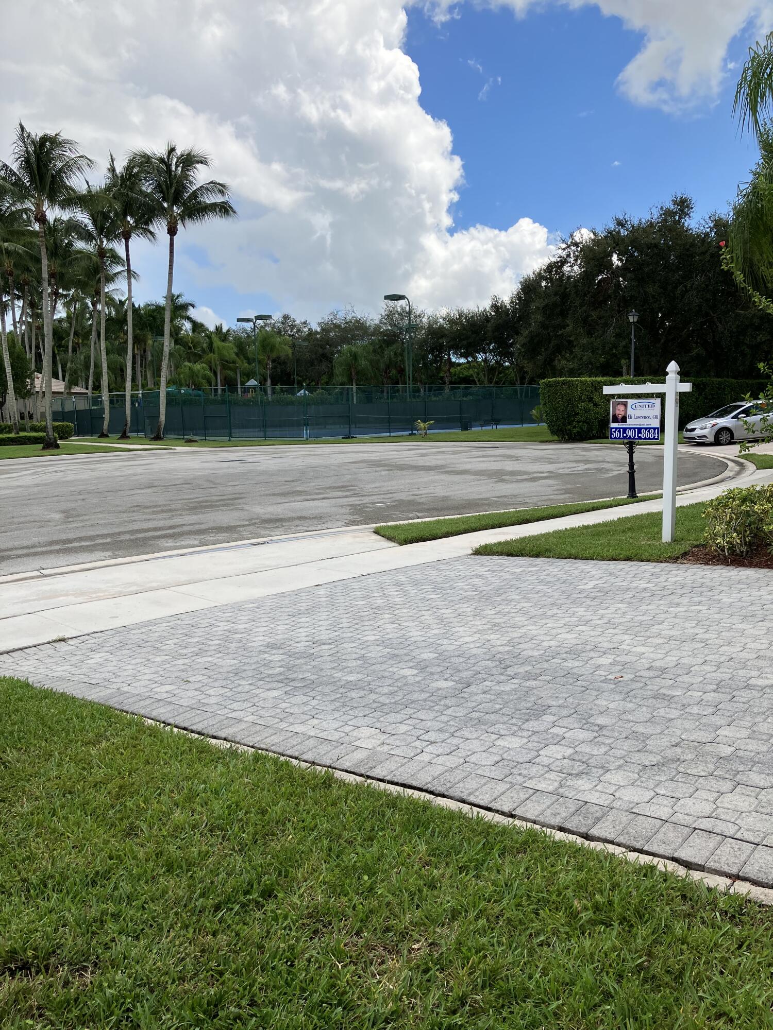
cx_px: 386
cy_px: 515
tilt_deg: -7.5
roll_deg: +1.7
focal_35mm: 28
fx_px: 834
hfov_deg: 49.7
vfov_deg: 63.4
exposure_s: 1/2024
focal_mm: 3.99
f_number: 1.8
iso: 32
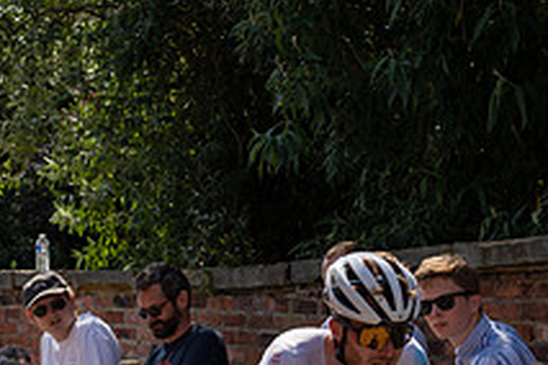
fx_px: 2907
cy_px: 301
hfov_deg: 10.5
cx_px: -160
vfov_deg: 7.2
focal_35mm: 191
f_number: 4
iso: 160
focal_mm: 60
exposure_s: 1/1600
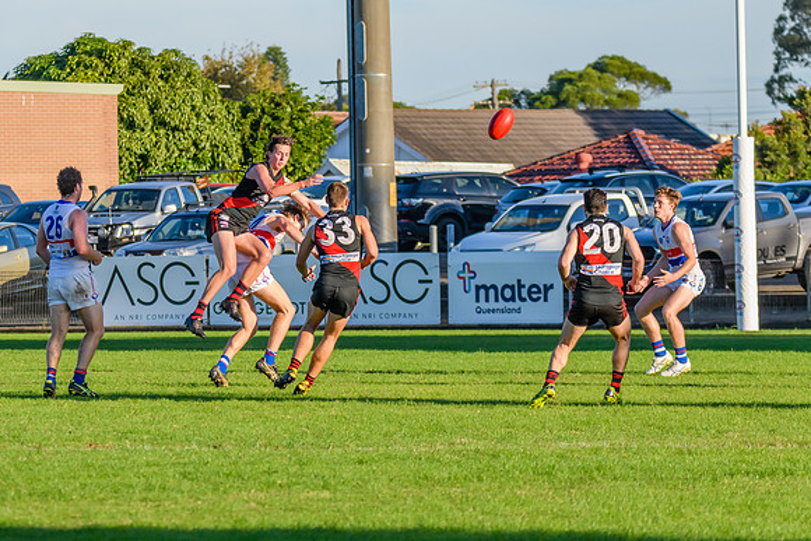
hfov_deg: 7.6
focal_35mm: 271
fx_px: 6095
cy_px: 246
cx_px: 290
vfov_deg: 5.1
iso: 800
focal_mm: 150
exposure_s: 1/2000
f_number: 6.3
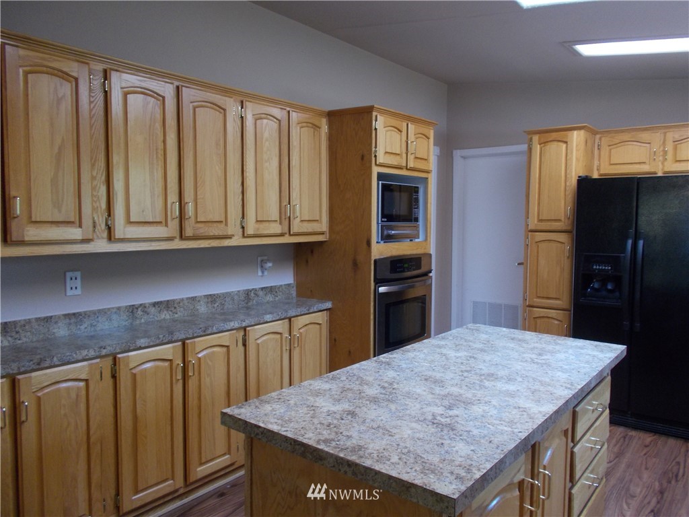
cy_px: 258
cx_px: 344
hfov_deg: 67.3
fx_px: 518
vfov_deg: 53.1
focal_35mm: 26
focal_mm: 4.6
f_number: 3.2
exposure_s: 1/25
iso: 180
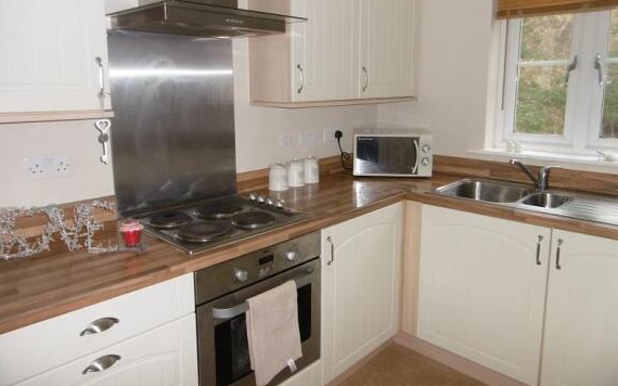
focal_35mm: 26
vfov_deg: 47.4
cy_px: 159
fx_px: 438
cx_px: 313
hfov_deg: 70.4
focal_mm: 4.3
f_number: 3.1
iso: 200
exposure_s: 1/60
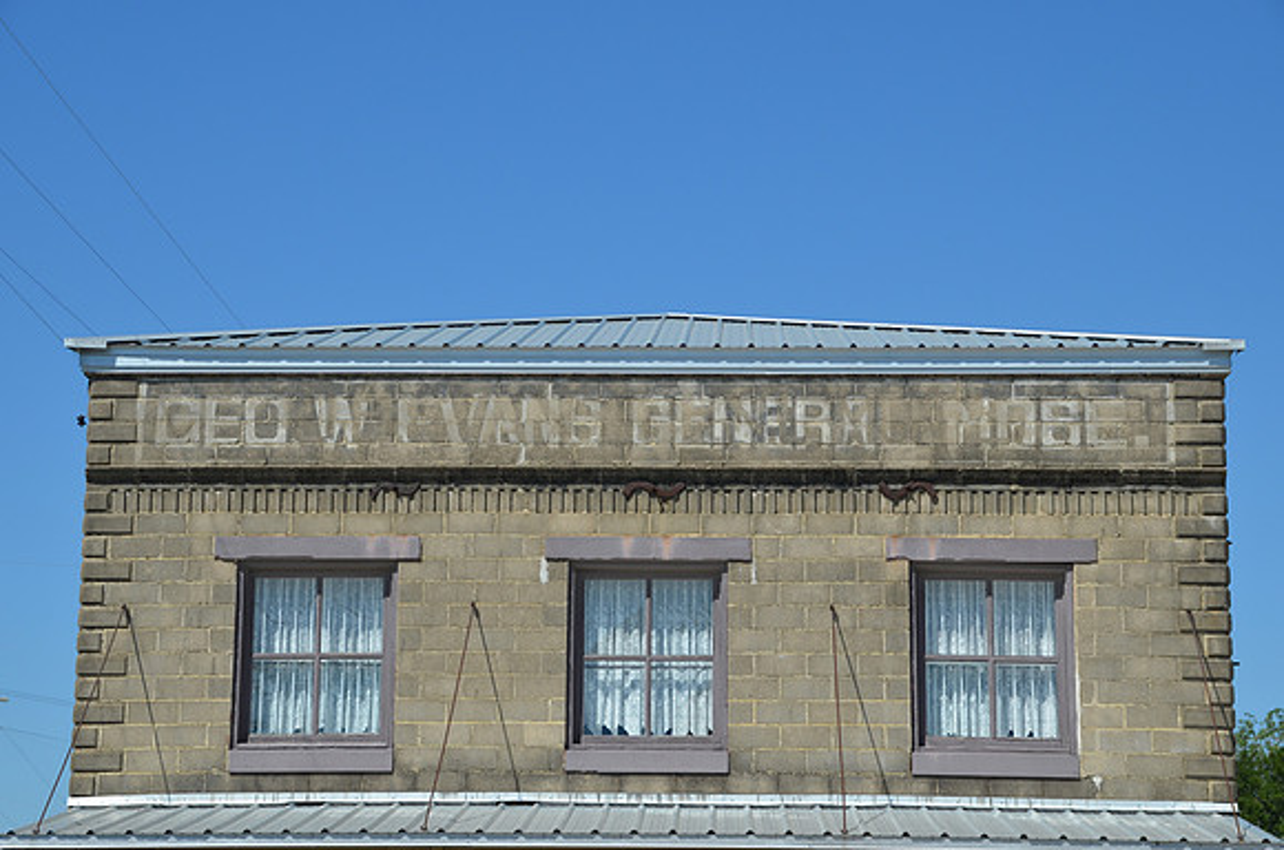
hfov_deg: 24.7
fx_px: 2936
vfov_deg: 16.5
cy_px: 425
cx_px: 642
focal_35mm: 82
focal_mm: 55
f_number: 8
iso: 200
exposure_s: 1/250
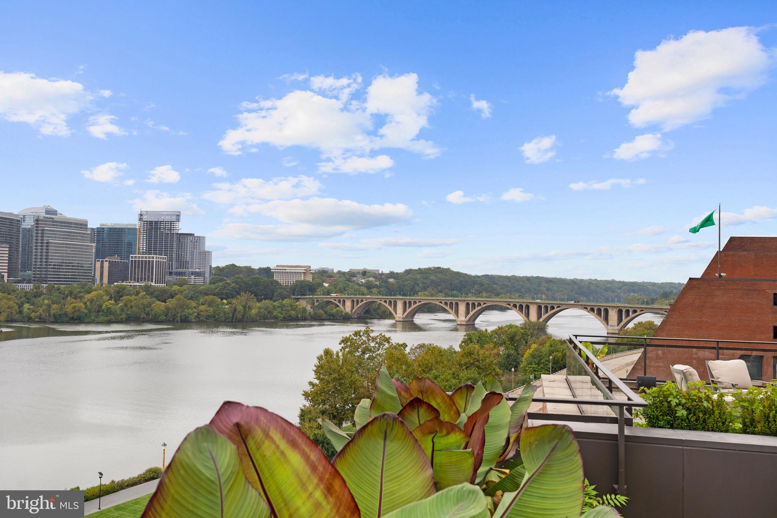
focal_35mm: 30
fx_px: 647
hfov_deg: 61.9
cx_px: 388
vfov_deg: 43.6
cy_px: 259
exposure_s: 1/400
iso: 100
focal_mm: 30
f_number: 8
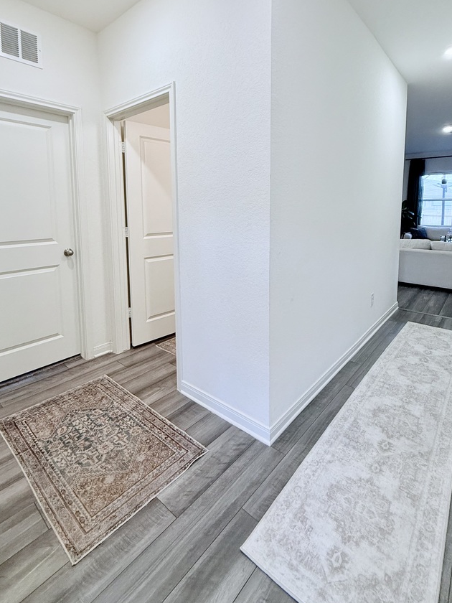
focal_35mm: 18
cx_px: 228
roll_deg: -0.1
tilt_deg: -5.0
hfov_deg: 71.6
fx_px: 313
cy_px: 239
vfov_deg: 86.6
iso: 250
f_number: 2.2
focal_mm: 2.22
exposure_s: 1/120
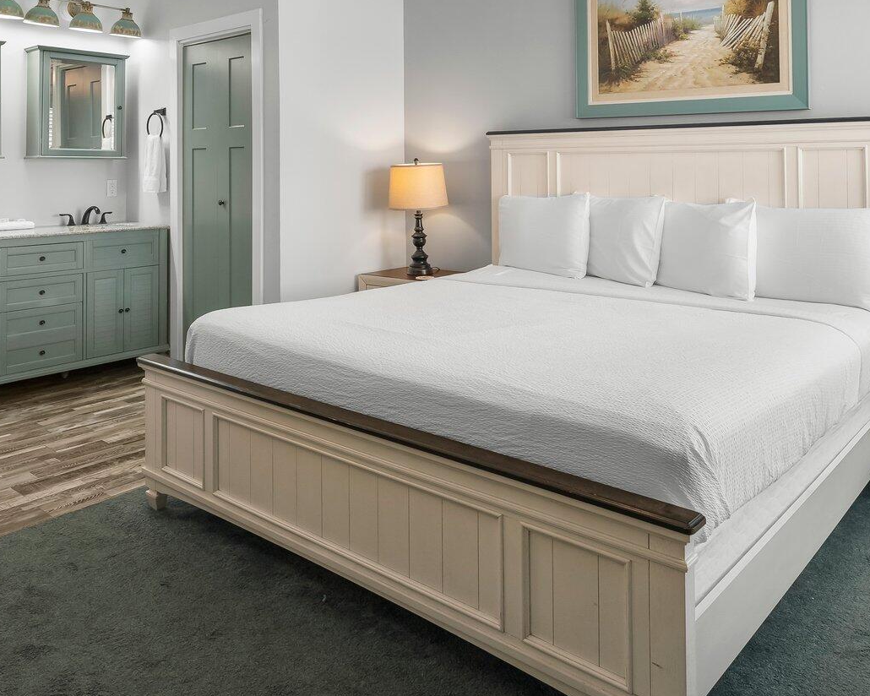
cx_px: 408
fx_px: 745
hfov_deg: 60.5
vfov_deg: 48.8
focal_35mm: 29
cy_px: 207
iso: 400
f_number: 8
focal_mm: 15.5
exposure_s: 1/10
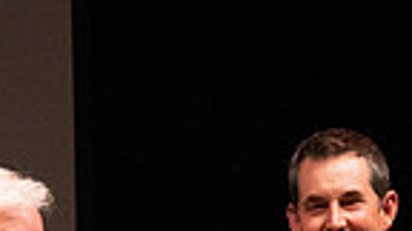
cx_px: 195
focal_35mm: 330
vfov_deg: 3.6
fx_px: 3605
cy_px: 472
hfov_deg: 6.5
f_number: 5
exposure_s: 1/250
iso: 6400
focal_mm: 78
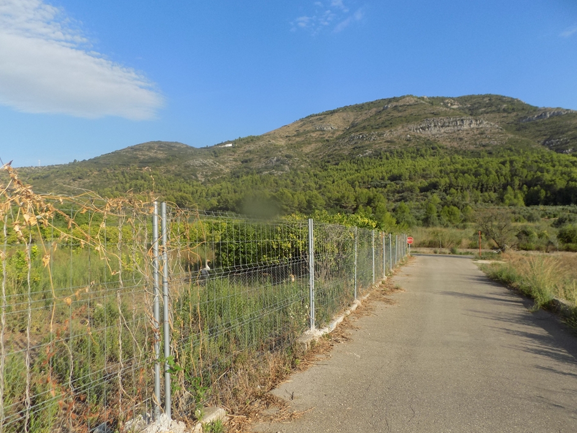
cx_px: 306
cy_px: 211
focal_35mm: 25
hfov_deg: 69.3
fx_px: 417
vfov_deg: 54.9
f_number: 3.1
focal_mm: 4
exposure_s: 1/1000
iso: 80
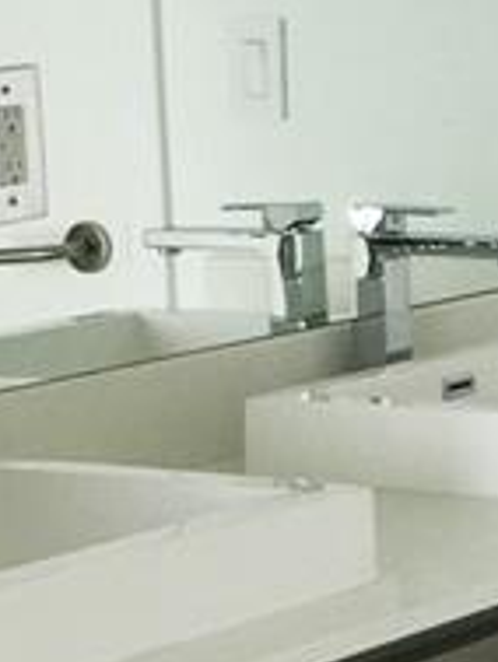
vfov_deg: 10.7
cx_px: 786
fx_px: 3525
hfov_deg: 7.9
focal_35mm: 184
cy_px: 389
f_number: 2.2
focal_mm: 4.15
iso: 32
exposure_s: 1/120
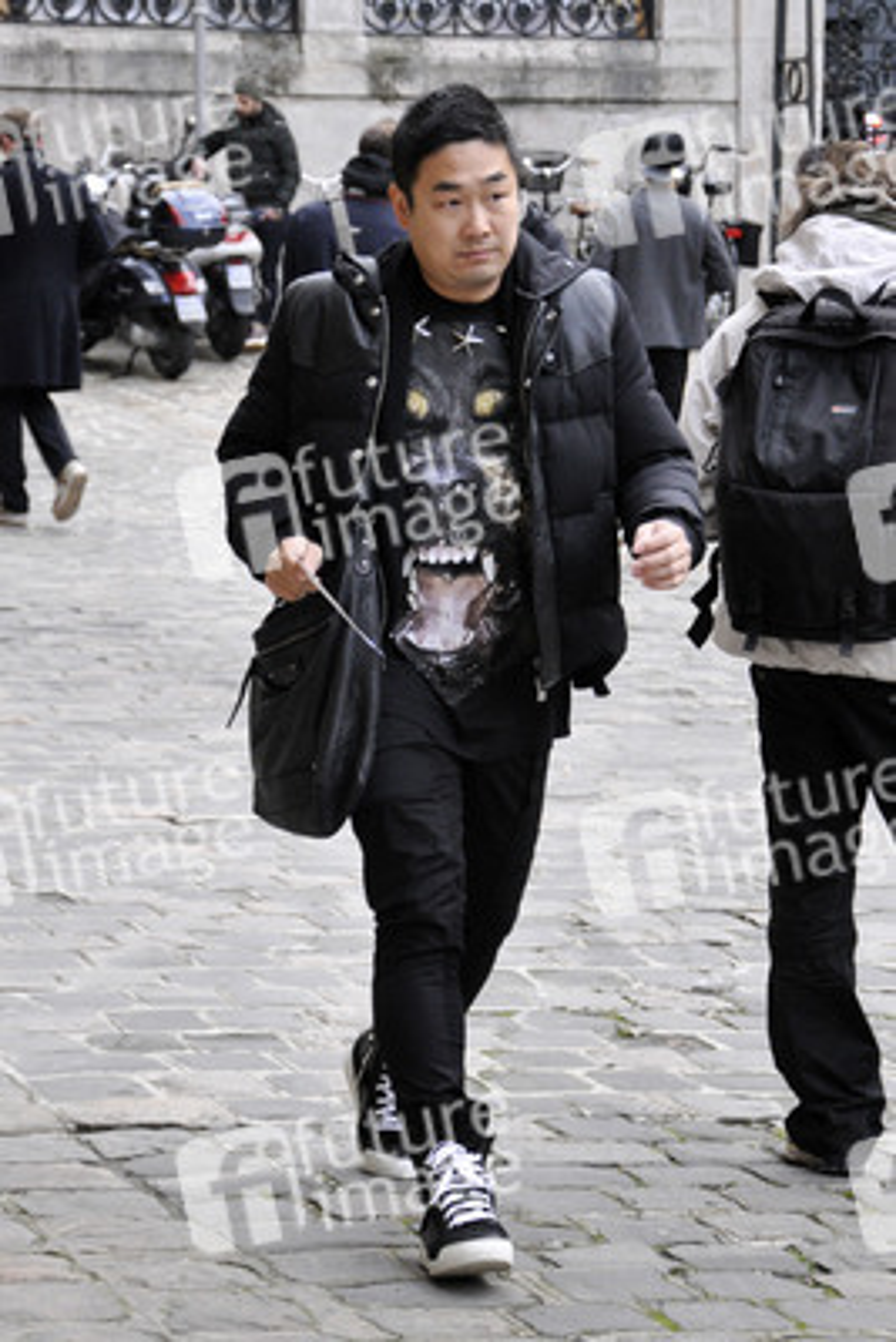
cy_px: 671
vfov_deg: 20.6
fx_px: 3693
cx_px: 448
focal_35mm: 99
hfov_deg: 13.8
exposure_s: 1/640
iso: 1600
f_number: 6.3
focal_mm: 66
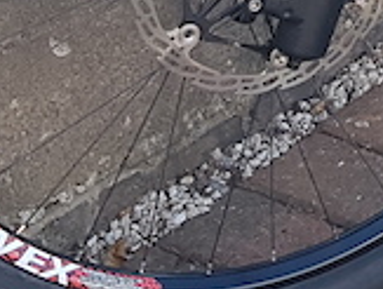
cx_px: 757
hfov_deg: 11.0
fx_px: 1807
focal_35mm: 163
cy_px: -331
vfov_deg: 8.6
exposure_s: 1/314
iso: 50
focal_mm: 4.2
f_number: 1.7
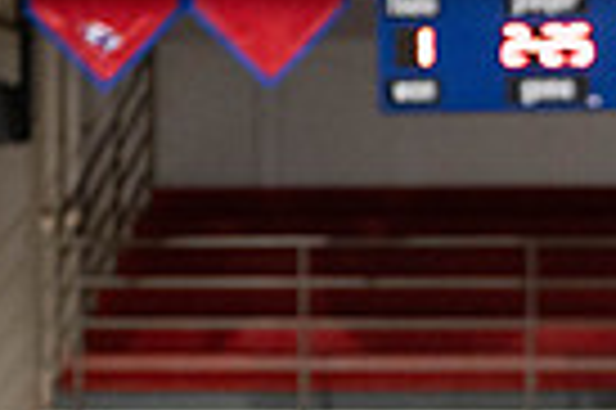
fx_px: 5076
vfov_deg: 4.5
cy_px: 845
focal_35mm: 297
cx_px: 1025
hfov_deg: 6.8
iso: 3200
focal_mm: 70
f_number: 2.8
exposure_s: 1/1000
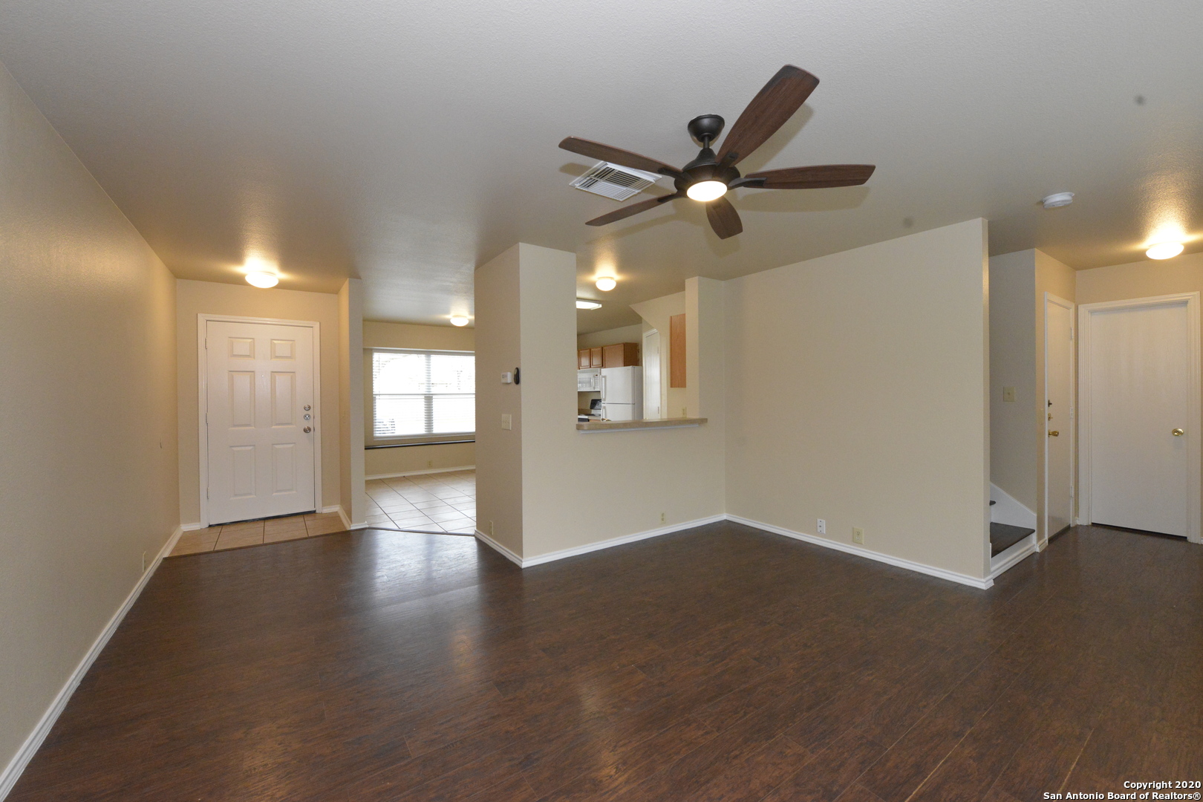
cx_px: 602
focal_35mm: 14
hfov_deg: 104.3
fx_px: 468
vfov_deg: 81.2
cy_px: 401
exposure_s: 1/160
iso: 6400
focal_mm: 14
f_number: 8
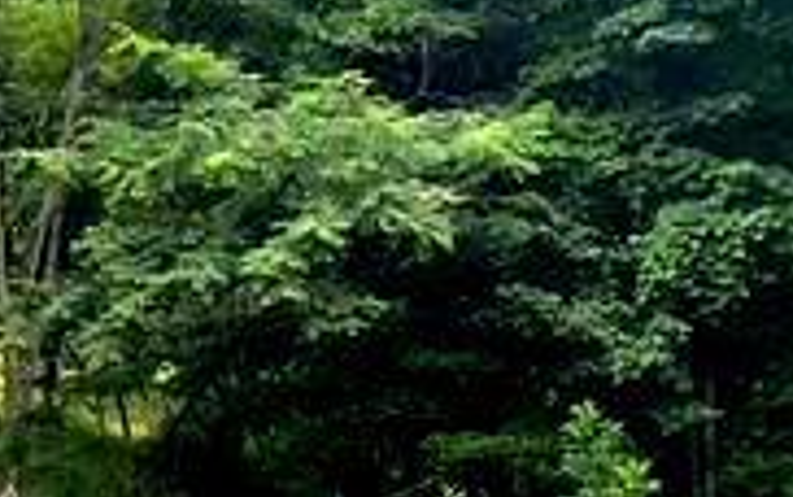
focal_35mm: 108
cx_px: 274
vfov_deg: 12.1
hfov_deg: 19.2
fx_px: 2336
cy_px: 366
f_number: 1.8
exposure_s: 1/166
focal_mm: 3
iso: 16
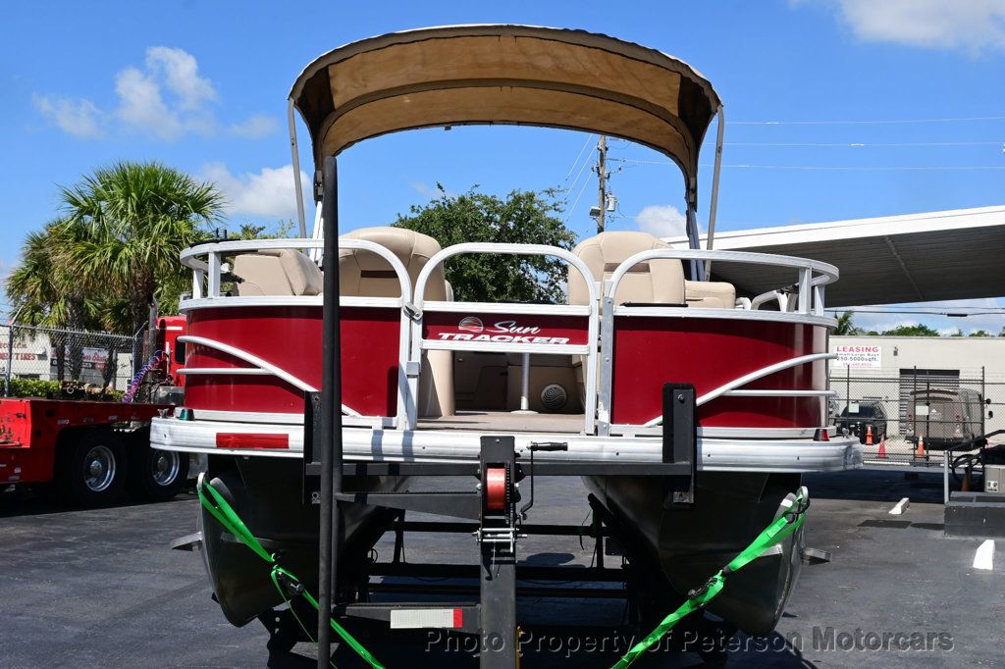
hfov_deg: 47.2
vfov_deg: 32.4
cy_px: 334
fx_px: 1151
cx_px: 502
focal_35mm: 41
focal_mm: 27.5
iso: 100
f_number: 9
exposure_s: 1/250
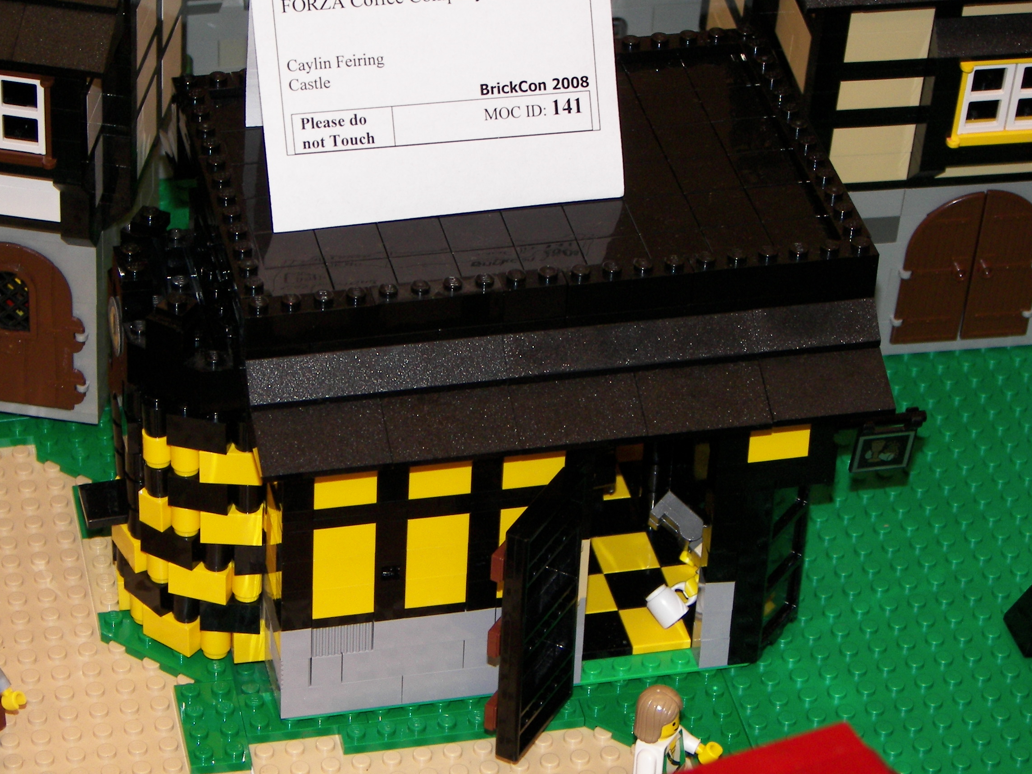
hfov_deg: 15.3
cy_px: 361
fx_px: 3846
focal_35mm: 129
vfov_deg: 11.5
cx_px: 491
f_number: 3.2
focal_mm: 18.9
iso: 100
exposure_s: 1/40
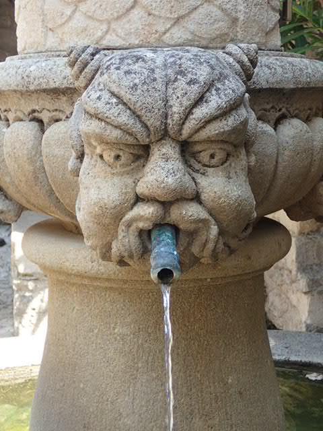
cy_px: 216
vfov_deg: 31.7
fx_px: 759
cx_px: 162
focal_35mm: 61
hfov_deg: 24.0
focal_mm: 11.01
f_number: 3.6
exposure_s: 1/125
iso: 100
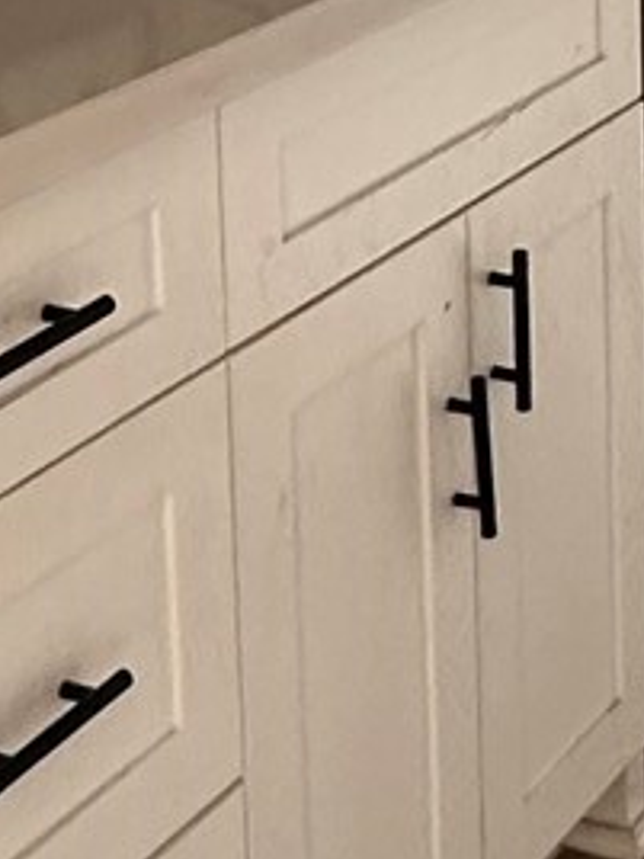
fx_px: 2654
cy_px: -394
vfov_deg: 16.8
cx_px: 711
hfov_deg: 13.5
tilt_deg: -5.1
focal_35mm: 107
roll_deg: +0.1
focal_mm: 2.22
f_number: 2.2
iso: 320
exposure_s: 1/60
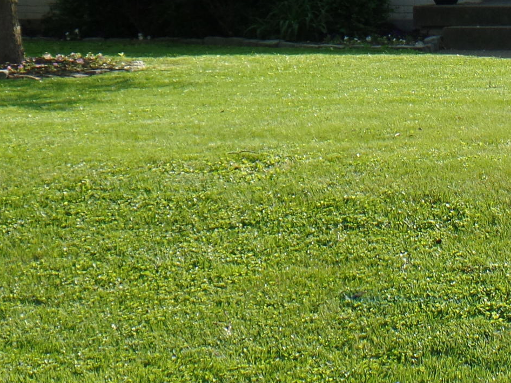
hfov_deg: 9.6
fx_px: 2996
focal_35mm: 203
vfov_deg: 7.3
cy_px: -83
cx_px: 595
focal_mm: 11.4
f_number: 3.6
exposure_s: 1/350
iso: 80
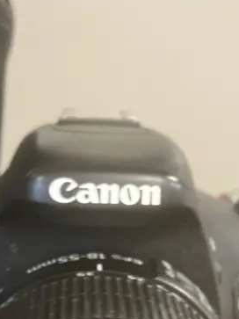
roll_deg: -2.6
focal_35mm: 79
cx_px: 82
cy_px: 415
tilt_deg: -19.9
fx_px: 728
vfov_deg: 22.2
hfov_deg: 18.6
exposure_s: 1/25
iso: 400
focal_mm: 3.99
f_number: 1.8
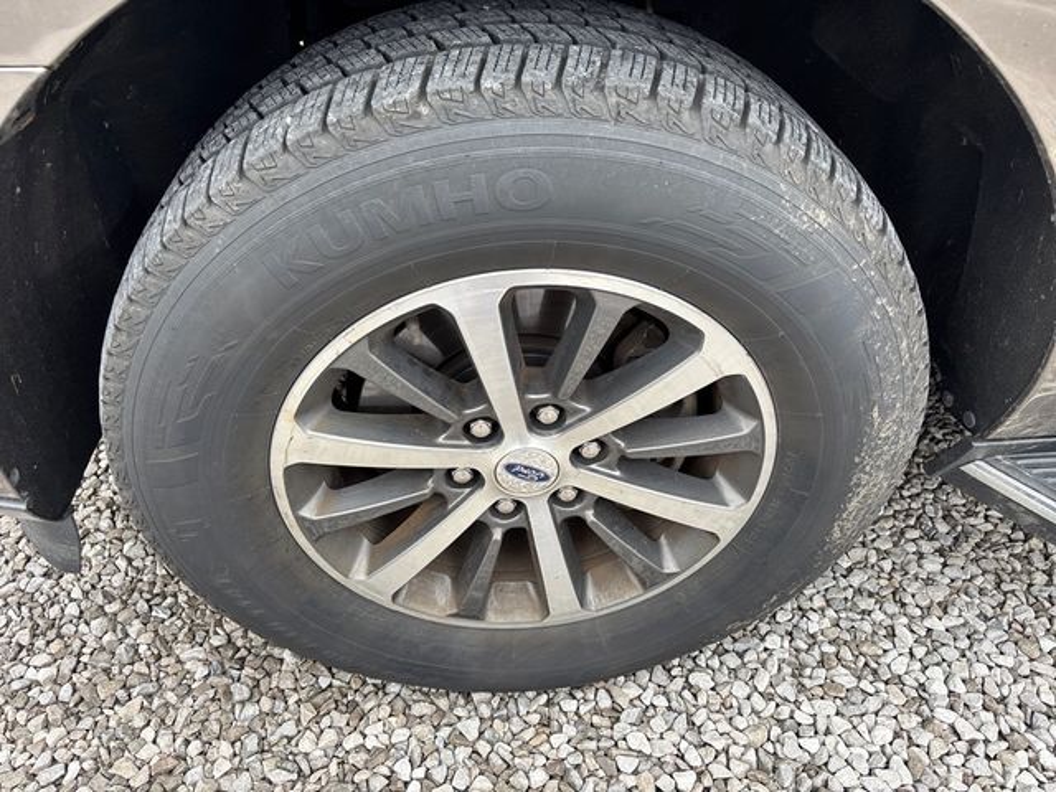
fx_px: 793
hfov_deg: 67.3
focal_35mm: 26
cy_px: 396
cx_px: 528
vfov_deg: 53.1
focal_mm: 5.96
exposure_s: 1/207
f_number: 1.6
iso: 50
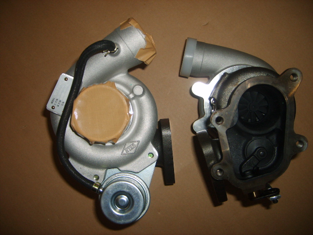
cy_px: 118
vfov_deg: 40.7
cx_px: 156
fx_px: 316
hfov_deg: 52.6
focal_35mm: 35
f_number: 2.8
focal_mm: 5.8
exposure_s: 1/30
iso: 100
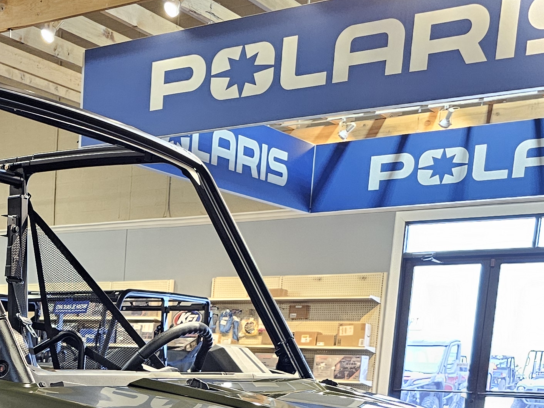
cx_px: 7
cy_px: 557
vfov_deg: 20.3
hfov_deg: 28.1
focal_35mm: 65
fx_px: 1022
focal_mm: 6.3
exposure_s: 1/60
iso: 800
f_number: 1.7
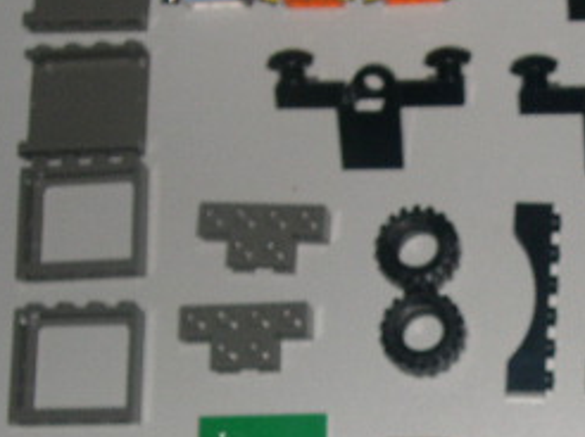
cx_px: 614
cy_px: 368
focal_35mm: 99
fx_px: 1671
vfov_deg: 14.8
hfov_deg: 19.2
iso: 100
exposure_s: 1/60
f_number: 7.6
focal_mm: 8
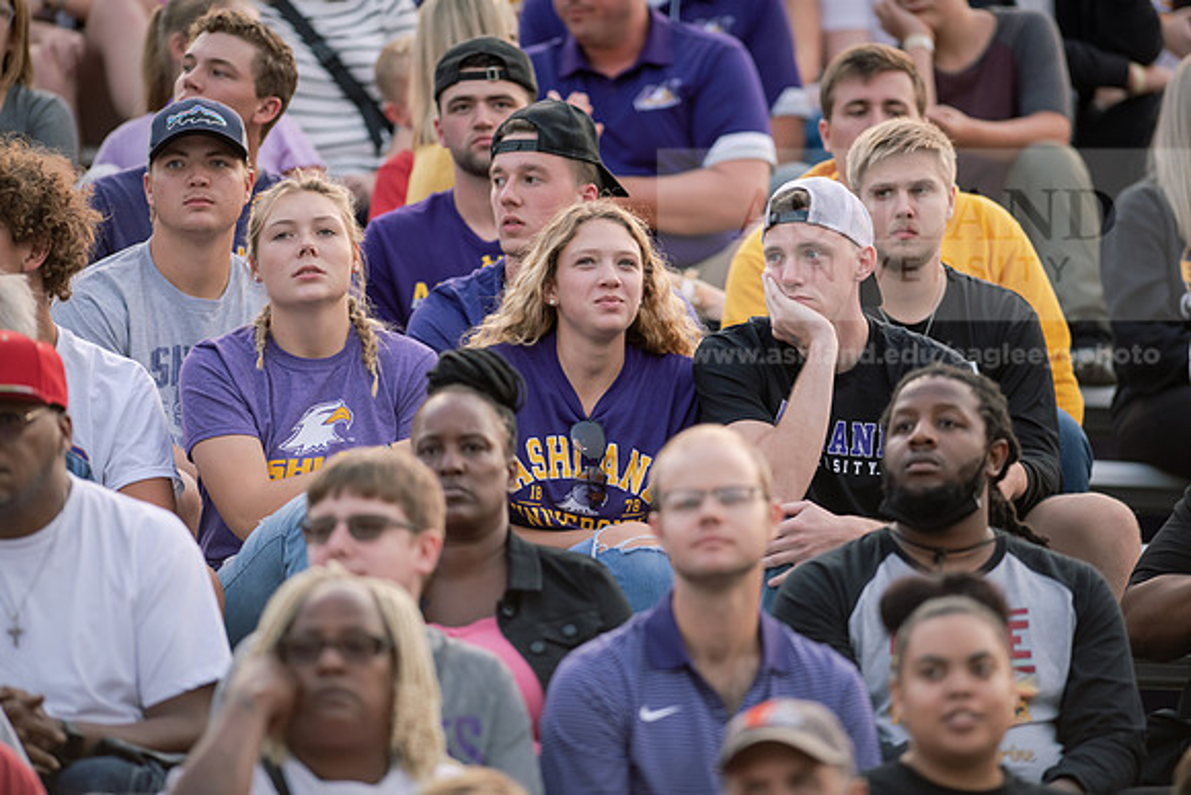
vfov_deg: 4.6
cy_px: 398
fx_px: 9927
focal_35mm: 300
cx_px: 596
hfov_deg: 6.9
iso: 800
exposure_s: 1/800
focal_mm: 300
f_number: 3.2
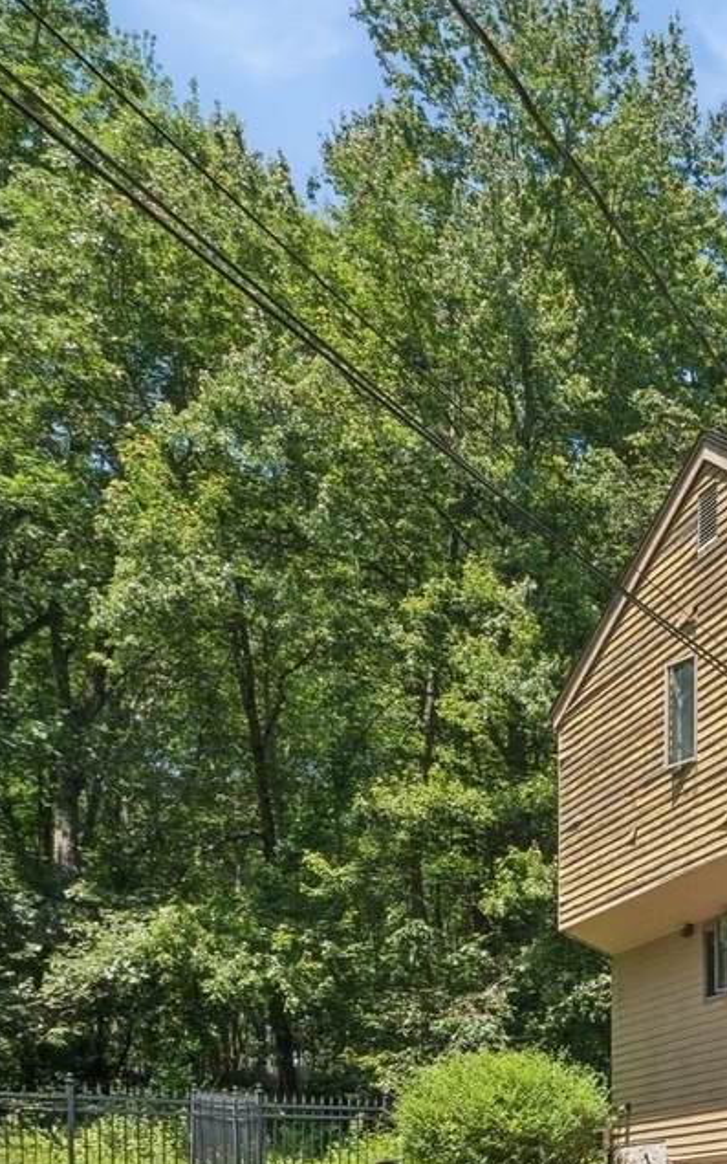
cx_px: 1108
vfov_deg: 41.9
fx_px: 1490
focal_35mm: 47
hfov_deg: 22.3
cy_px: 807
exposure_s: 1/160
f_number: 8
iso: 200
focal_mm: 11
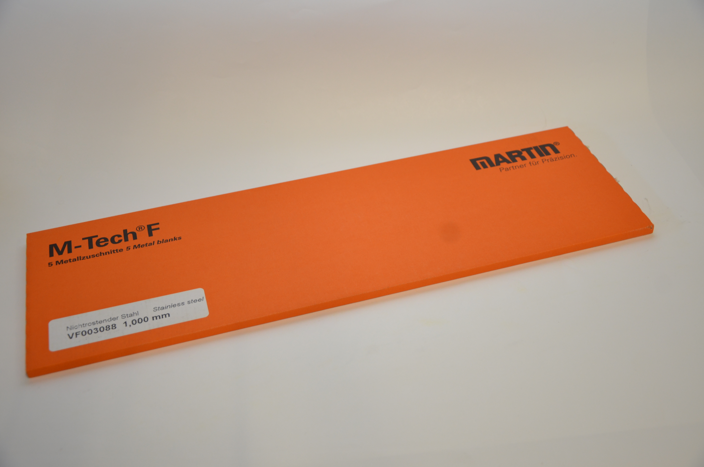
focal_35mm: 42
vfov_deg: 31.8
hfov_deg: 46.5
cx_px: 352
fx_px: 820
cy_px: 234
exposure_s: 1/60
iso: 450
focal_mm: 28
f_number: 4
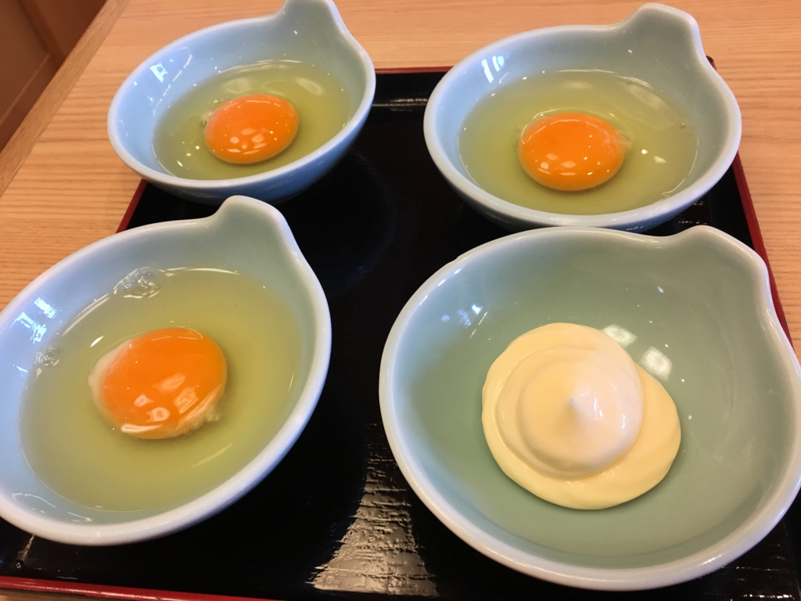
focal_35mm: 29
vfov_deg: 48.2
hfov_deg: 61.7
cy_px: 300
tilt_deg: -51.0
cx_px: 400
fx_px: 671
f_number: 2.2
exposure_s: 1/30
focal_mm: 4.15
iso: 25
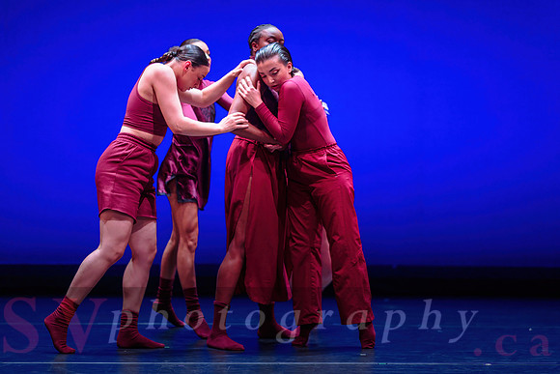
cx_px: 255
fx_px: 1804
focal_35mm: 116
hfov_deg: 17.6
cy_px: 174
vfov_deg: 11.8
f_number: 1.4
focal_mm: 105
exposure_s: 1/400
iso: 1250
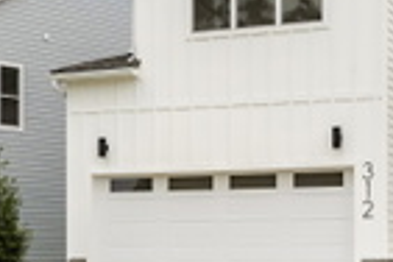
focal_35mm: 99
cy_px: 40
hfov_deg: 20.6
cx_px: 156
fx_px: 1081
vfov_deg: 13.7
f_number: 8
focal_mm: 35
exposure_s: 1/320
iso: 100
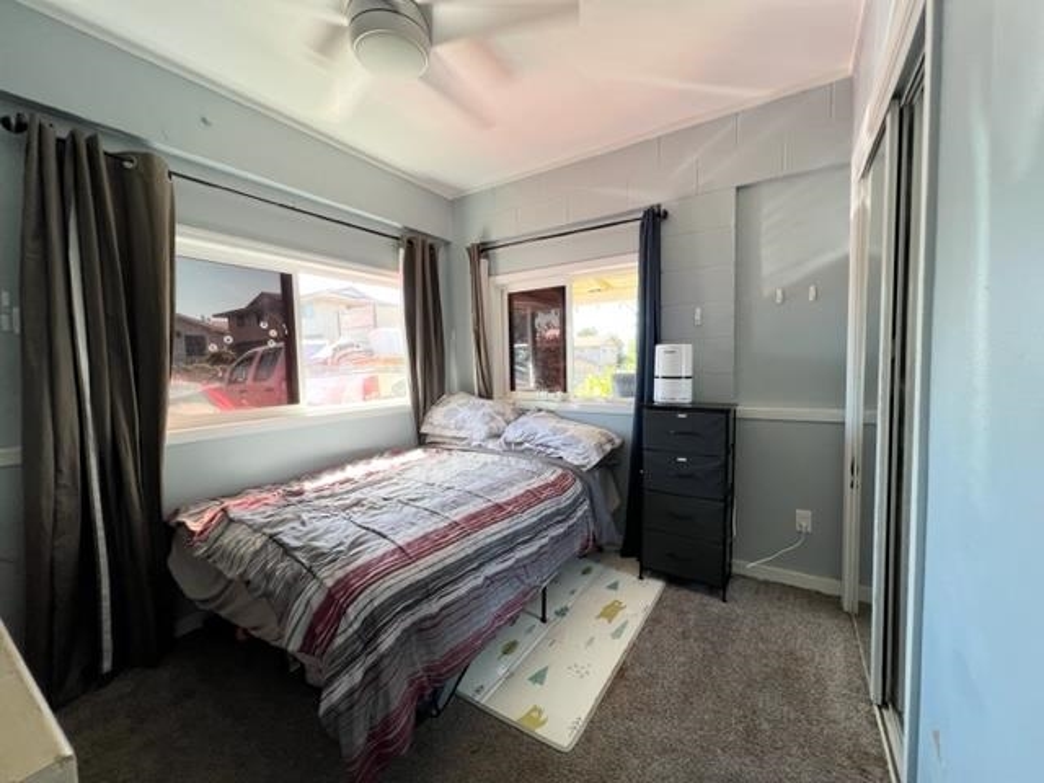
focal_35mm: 13
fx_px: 392
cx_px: 522
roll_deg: +1.4
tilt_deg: -4.8
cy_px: 392
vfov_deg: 89.9
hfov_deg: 106.2
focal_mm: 1.57
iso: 50
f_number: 1.8
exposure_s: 1/99
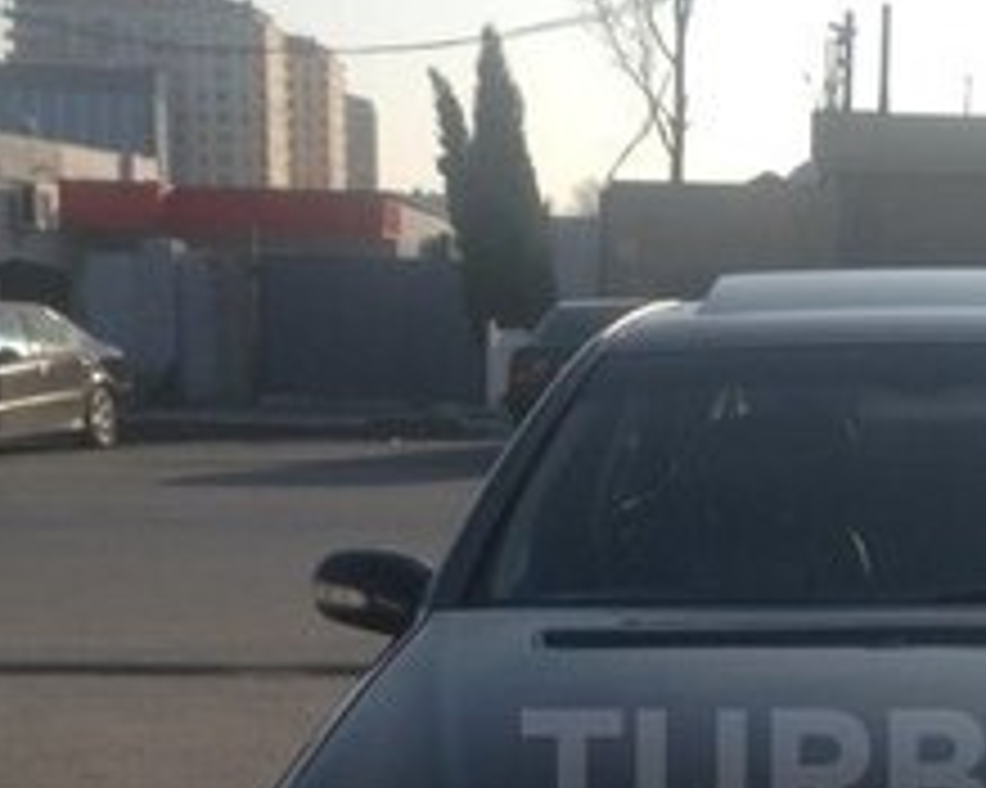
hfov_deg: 19.2
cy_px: 777
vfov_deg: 15.6
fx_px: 2829
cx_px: 981
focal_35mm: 97
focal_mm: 4.12
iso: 50
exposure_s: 1/1506
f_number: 2.4
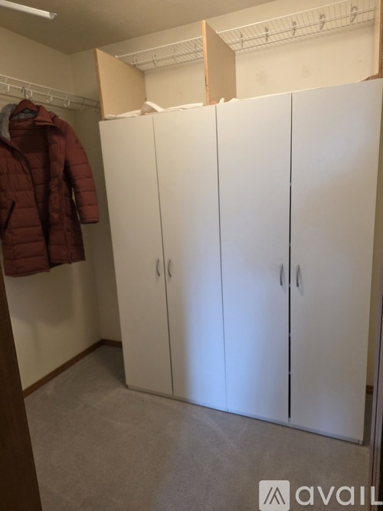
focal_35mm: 23
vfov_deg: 73.9
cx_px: 192
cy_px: 256
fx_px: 339
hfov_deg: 58.9
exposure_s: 1/120
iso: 400
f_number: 1.7
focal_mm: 6.25
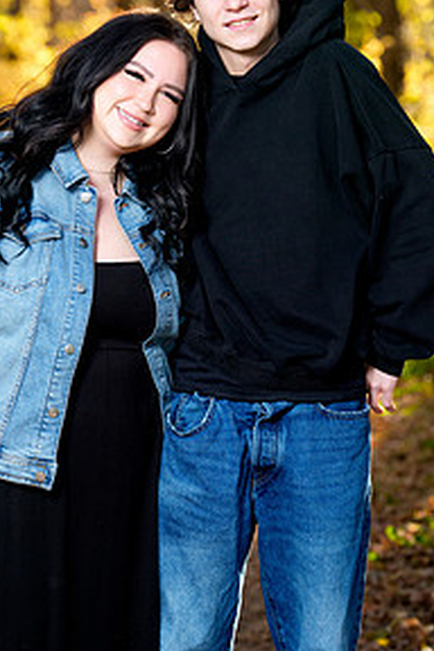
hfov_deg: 10.1
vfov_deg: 15.1
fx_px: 2459
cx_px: 183
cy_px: 255
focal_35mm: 136
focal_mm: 87
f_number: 3.2
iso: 400
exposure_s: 1/160
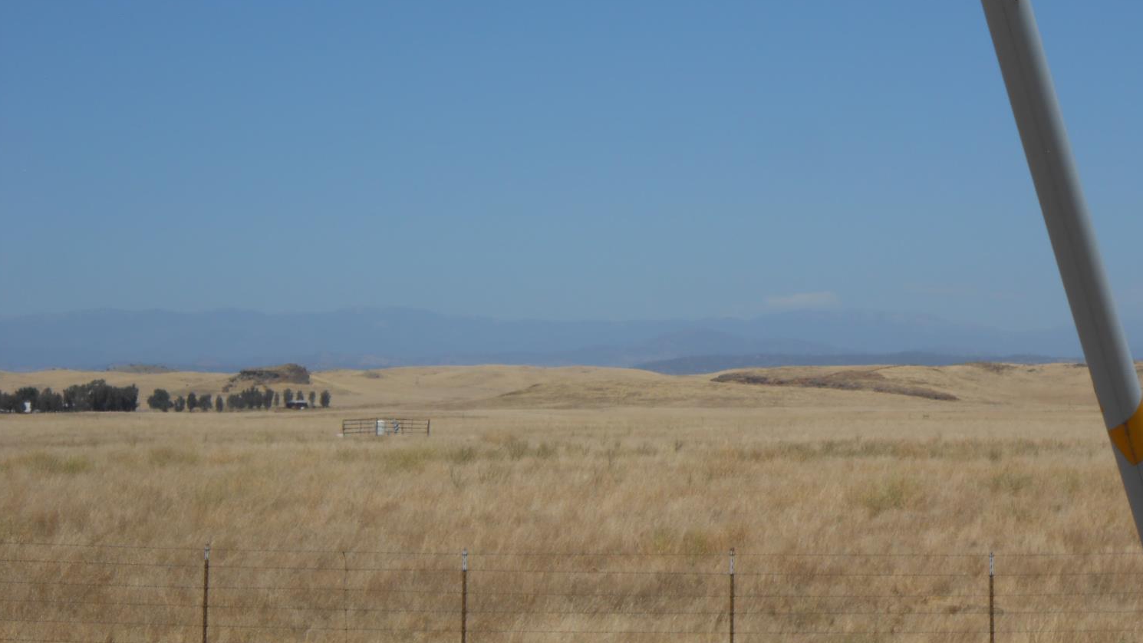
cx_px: 571
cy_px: 353
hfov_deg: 20.9
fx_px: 3091
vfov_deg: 11.9
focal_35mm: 102
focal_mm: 16.5
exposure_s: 1/1250
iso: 80
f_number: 4.6
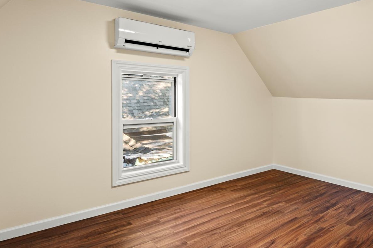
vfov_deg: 52.7
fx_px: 249
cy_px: 99
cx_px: 261
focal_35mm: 24
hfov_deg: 70.7
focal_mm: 14
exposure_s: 6
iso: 200
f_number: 13
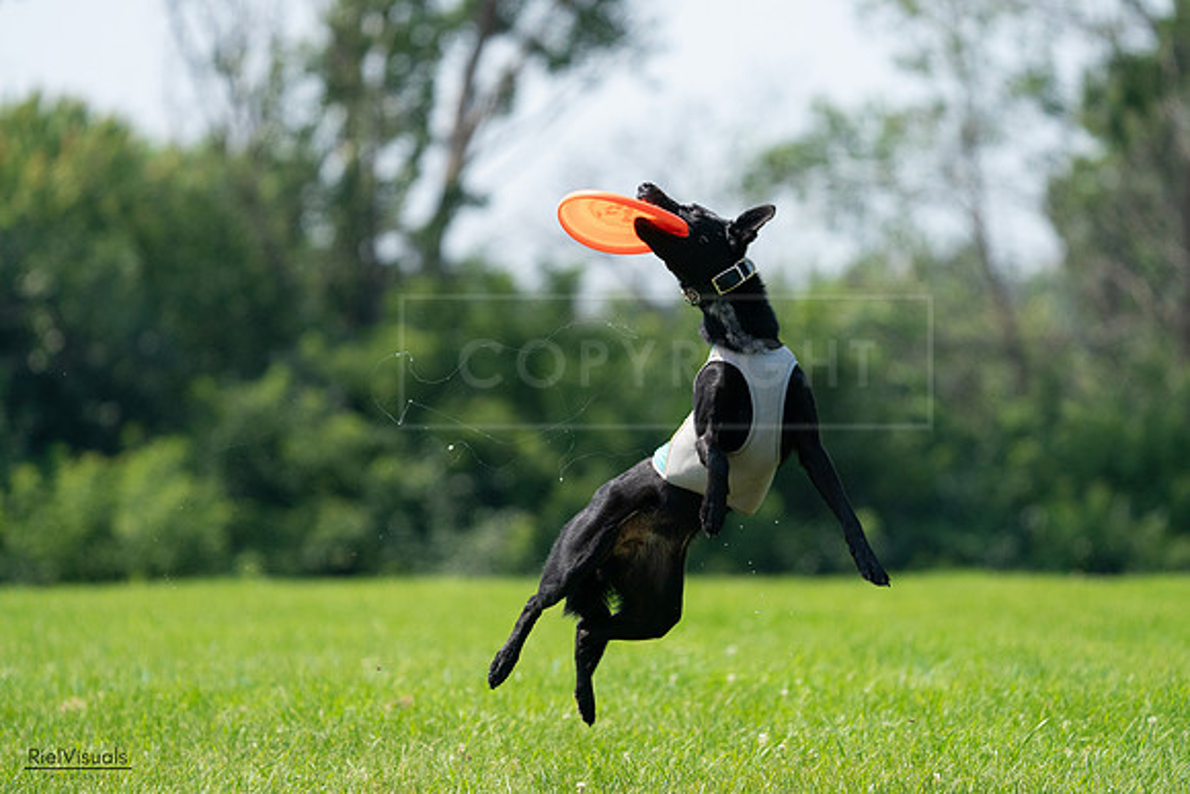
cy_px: 397
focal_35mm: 342
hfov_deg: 6.0
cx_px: 608
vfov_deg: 4.0
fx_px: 11298
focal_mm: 329
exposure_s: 1/4000
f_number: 6.3
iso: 1600
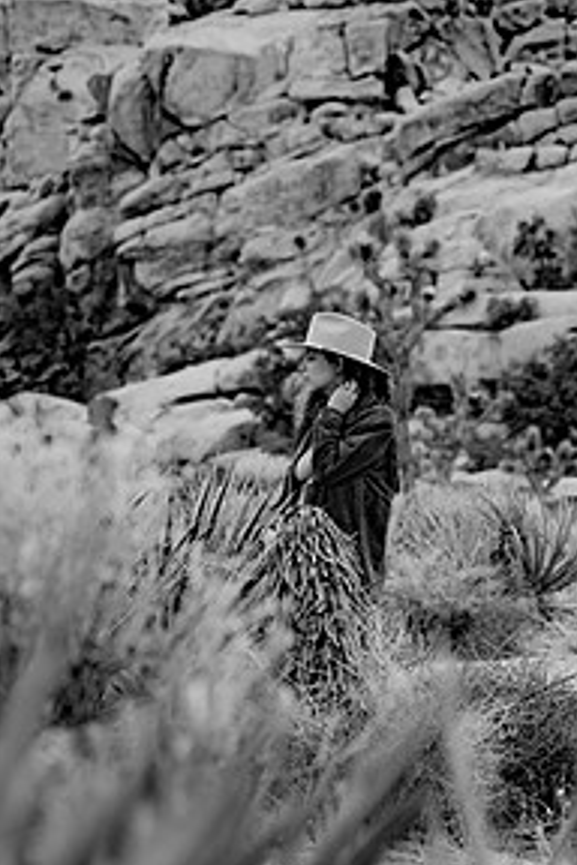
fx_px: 3077
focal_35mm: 128
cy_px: 366
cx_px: 349
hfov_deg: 10.7
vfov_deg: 16.0
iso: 100
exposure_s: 1/1600
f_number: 4
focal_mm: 82
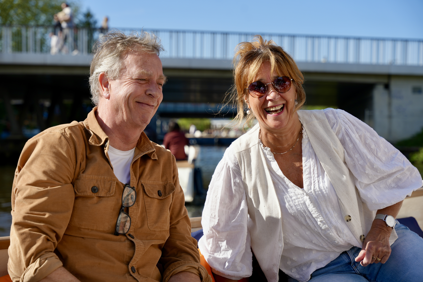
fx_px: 734
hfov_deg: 32.1
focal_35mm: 62
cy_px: 141
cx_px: 212
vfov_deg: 21.7
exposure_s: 1/1000
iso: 100
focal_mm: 62.5
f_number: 4.5
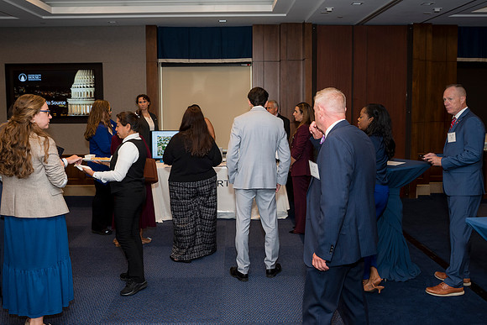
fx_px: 419
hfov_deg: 60.3
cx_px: 244
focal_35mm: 31
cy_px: 162
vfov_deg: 42.3
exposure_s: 1/125
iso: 800
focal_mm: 31
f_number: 5
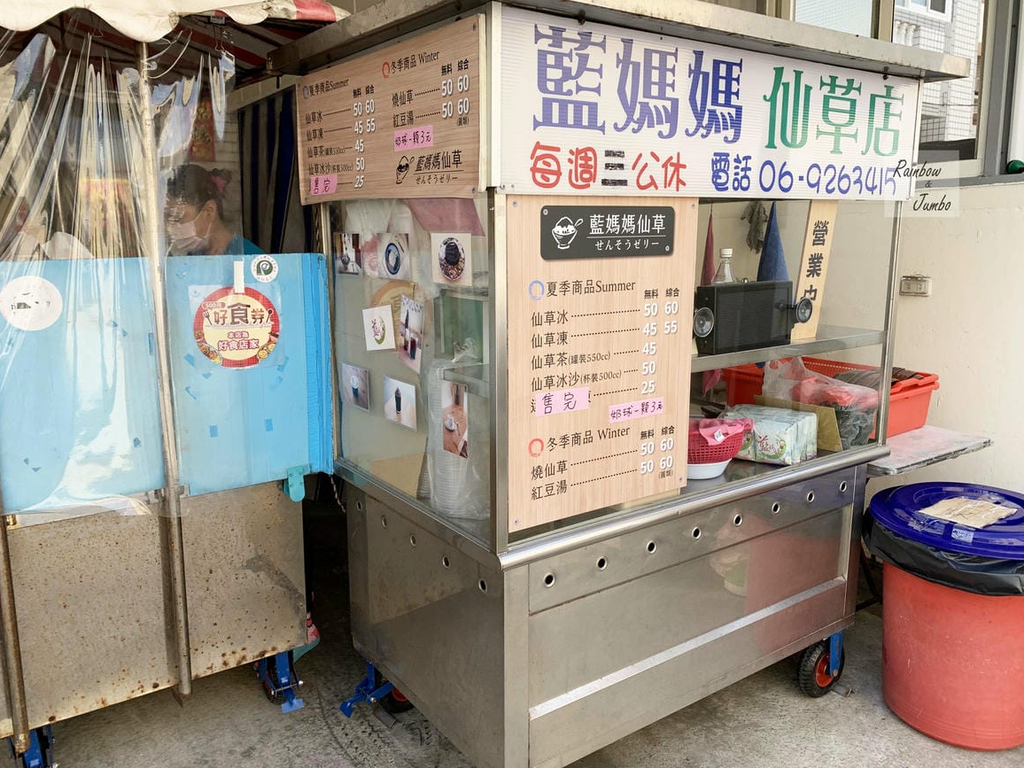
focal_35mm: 27
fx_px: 799
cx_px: 516
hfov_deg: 65.3
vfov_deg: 51.4
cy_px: 384
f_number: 1.8
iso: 25
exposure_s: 1/558
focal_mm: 4.25
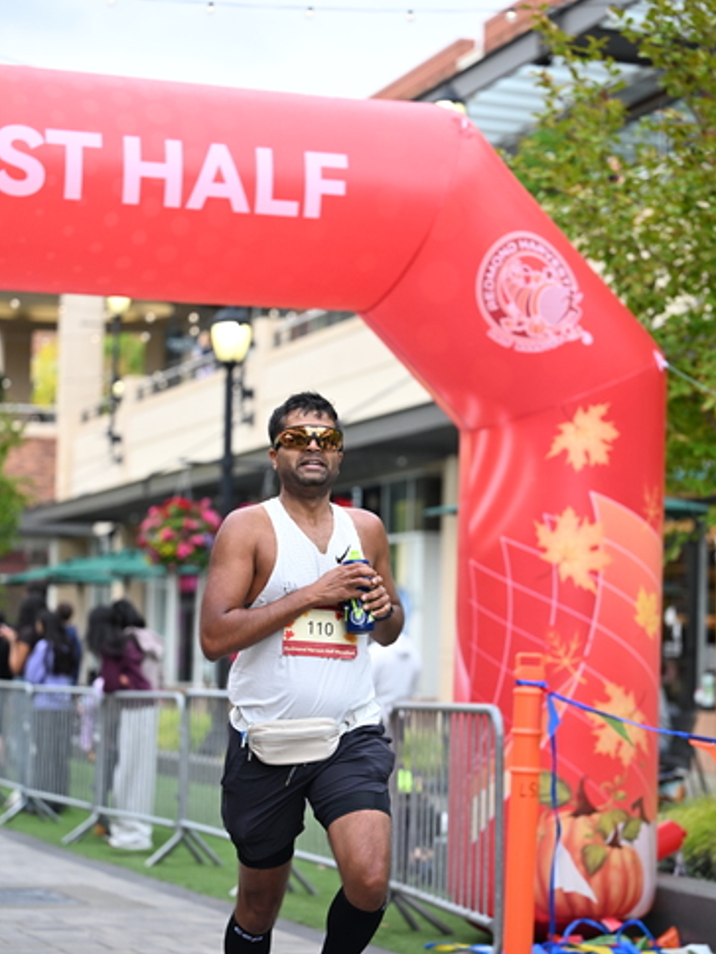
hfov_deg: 15.7
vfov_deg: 20.9
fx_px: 2592
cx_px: 360
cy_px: 532
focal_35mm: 94
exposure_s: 1/1600
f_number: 2.8
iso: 1000
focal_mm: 86
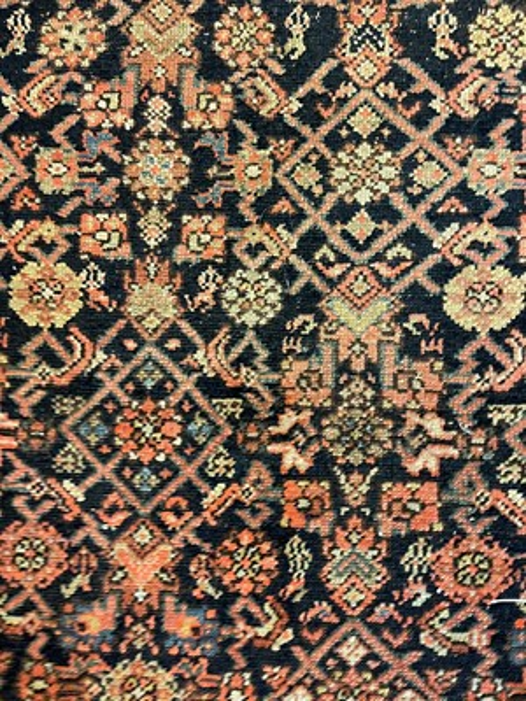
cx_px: 263
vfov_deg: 69.4
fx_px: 507
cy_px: 350
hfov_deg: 54.9
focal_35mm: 25
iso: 500
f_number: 1.6
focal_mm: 5.1
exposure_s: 1/25
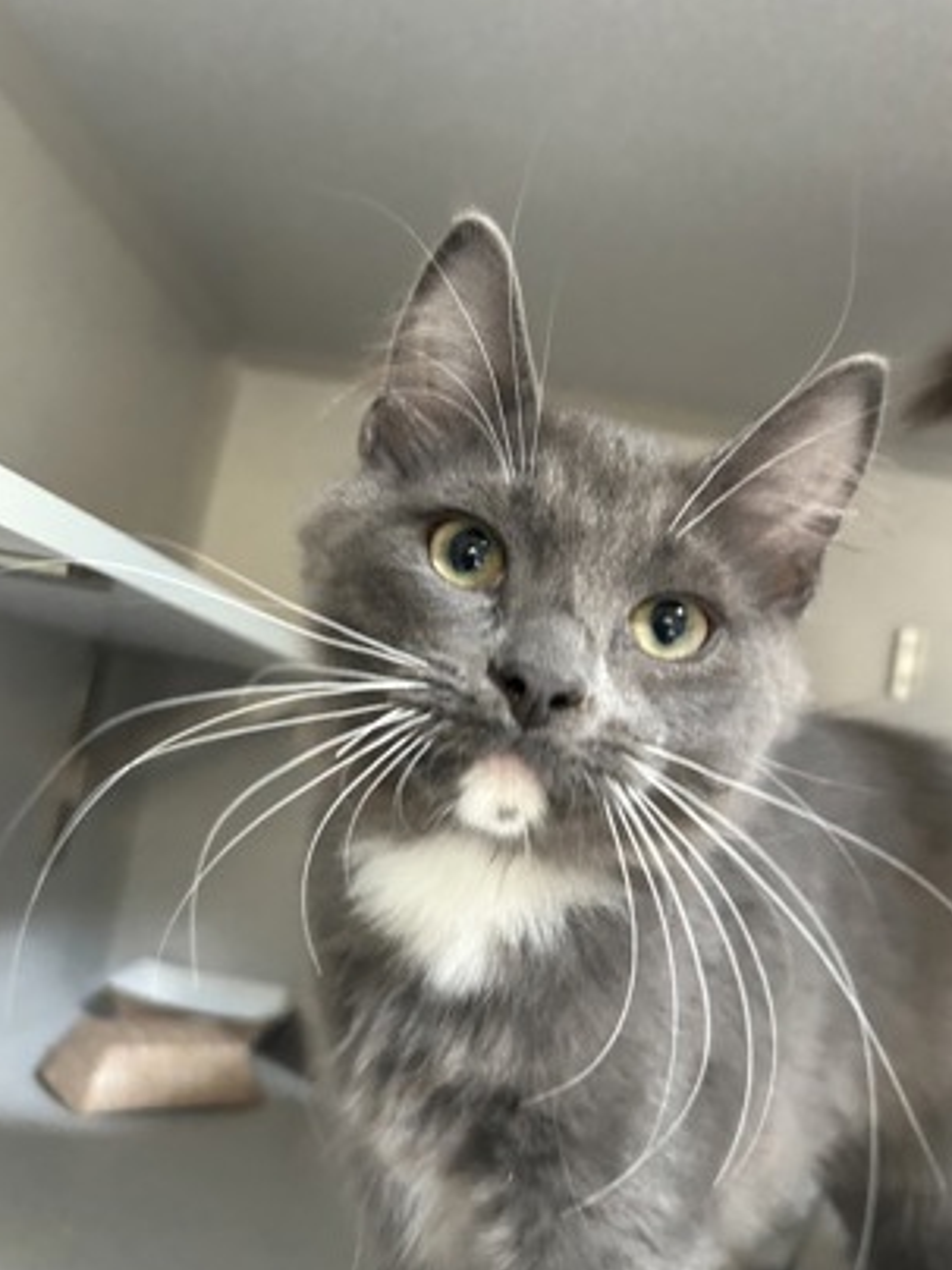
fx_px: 990
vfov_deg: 65.3
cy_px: 635
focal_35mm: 27
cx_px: 467
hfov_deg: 51.4
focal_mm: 5.7
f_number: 1.5
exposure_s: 1/60
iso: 500
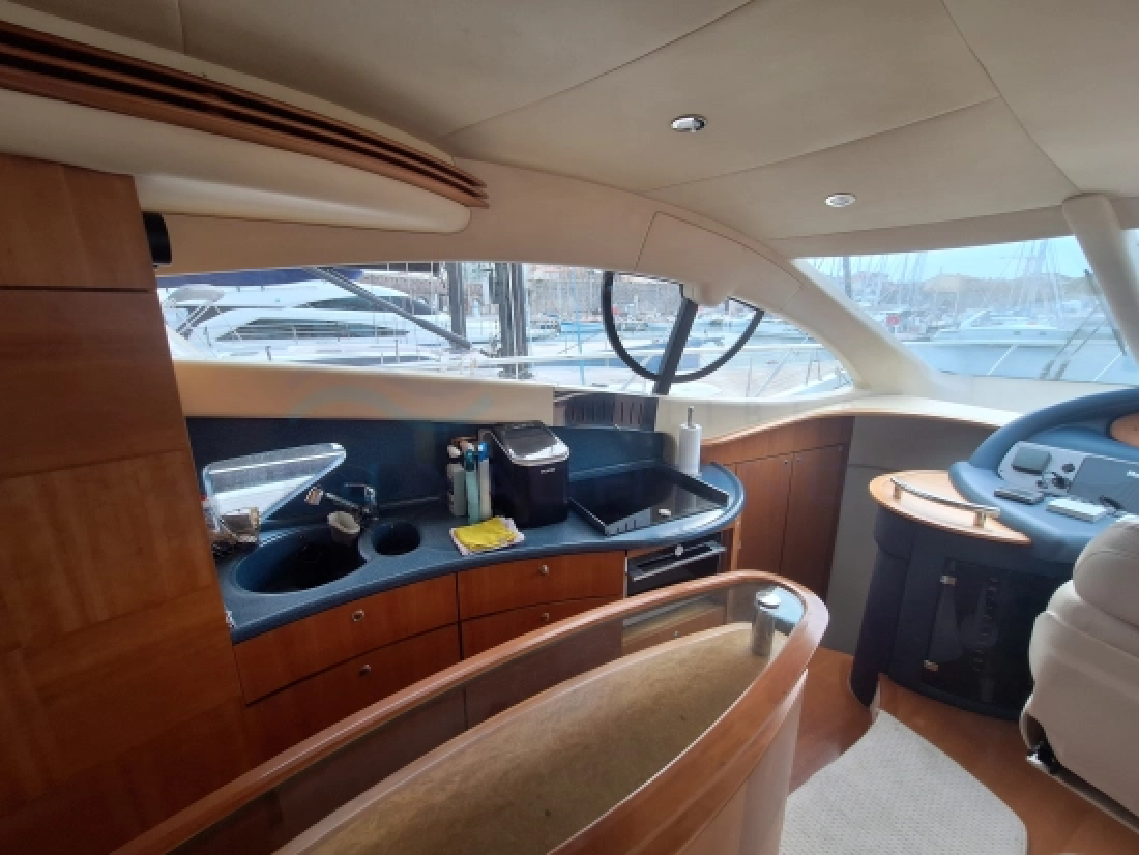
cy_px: 428
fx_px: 428
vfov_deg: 90.0
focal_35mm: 13
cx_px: 570
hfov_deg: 106.2
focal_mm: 1.74
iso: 50
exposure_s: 1/50
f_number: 2.2
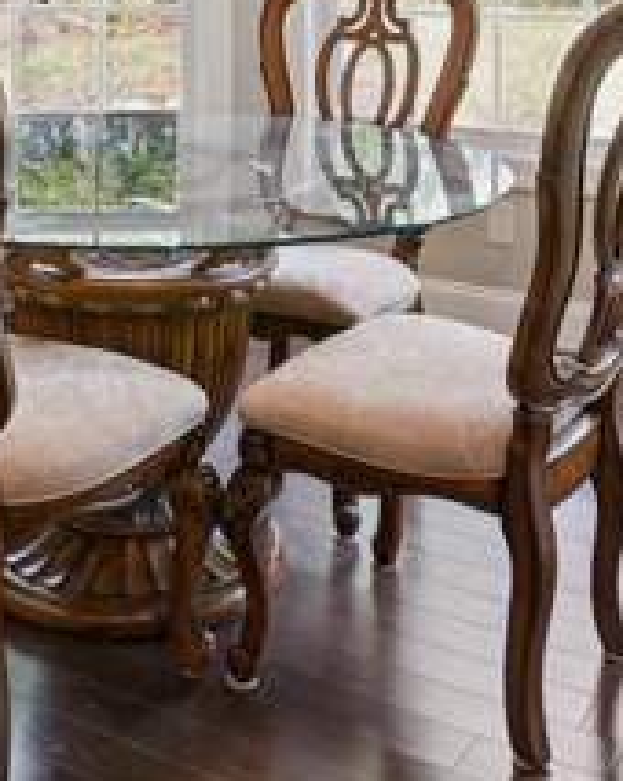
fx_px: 1385
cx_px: 191
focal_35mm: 60
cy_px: -104
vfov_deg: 28.3
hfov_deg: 25.2
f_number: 8
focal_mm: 17
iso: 250
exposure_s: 1/25
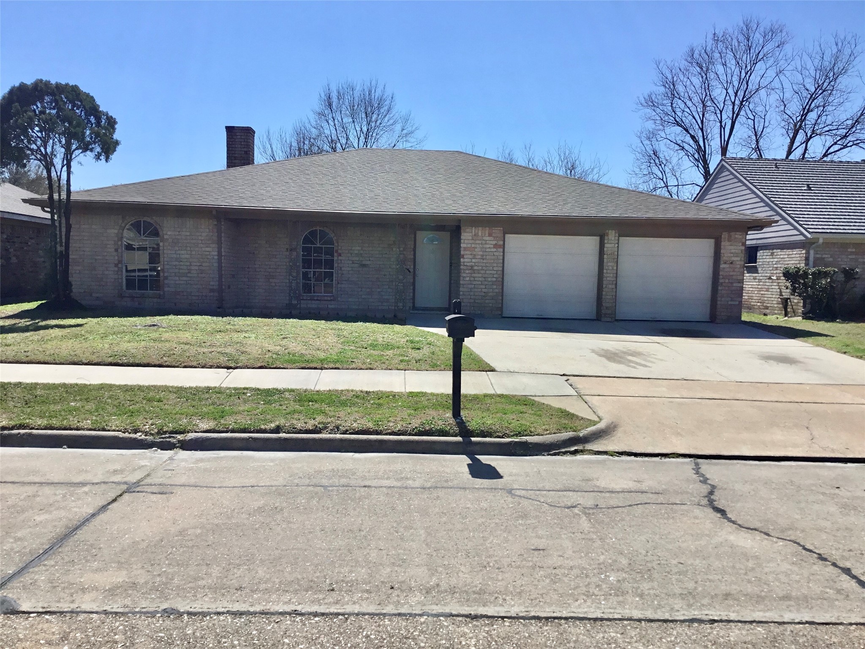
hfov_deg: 58.4
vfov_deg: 45.4
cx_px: 432
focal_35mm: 31
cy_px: 324
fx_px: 775
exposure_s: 1/1894
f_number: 2.4
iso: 25
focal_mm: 3.3
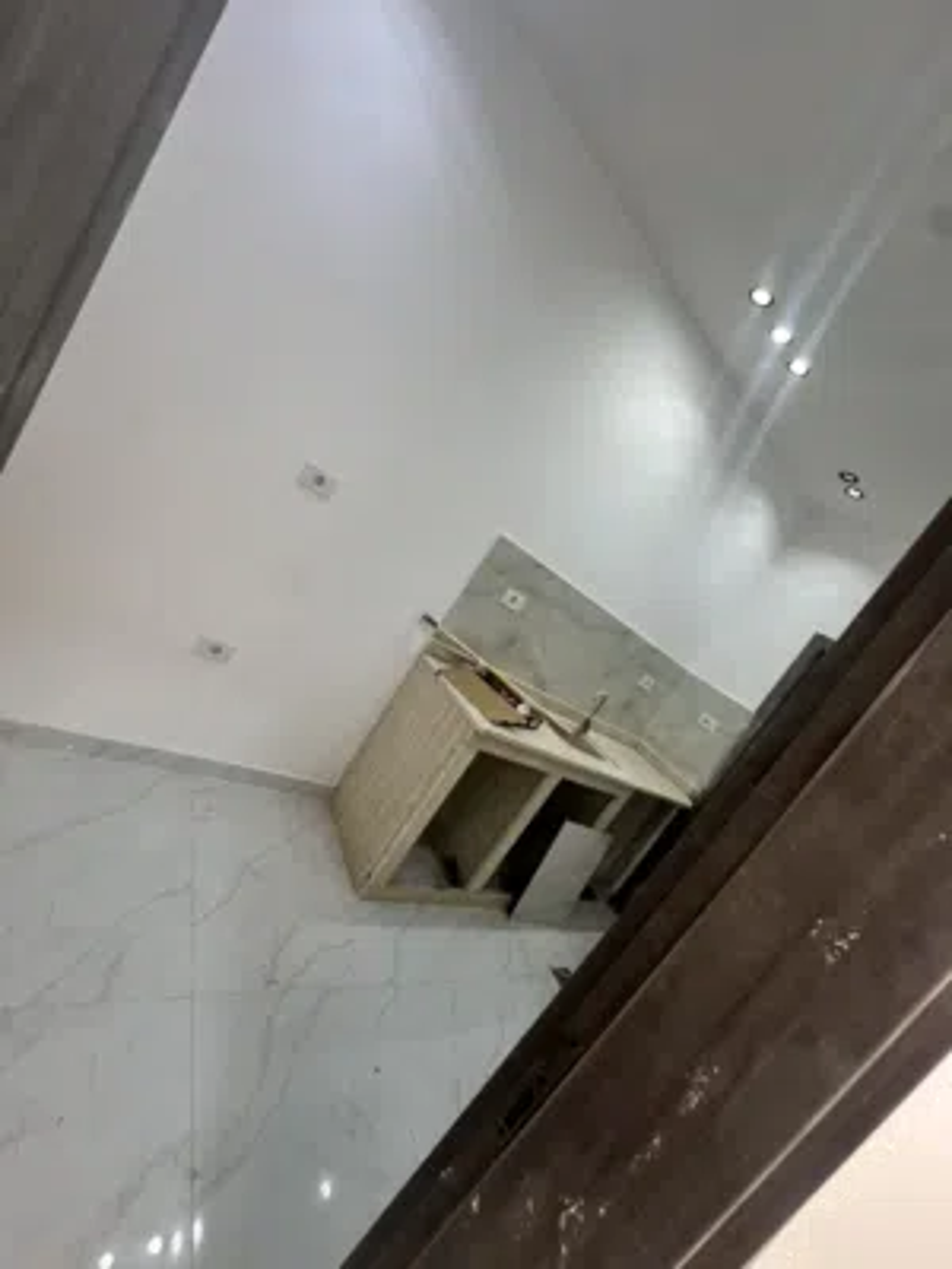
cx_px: 476
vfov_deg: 102.1
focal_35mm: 14
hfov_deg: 85.7
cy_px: 634
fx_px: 513
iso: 160
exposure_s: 1/100
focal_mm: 2.22
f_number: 2.2
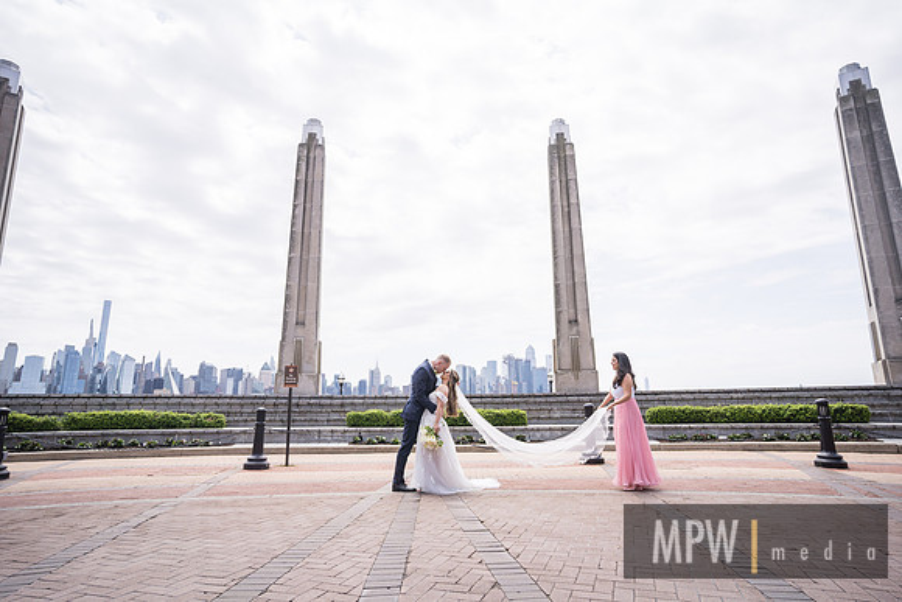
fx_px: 501
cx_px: 451
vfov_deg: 62.0
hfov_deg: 84.0
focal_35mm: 20
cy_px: 301
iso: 100
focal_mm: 20
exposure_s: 1/1600
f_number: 2.8
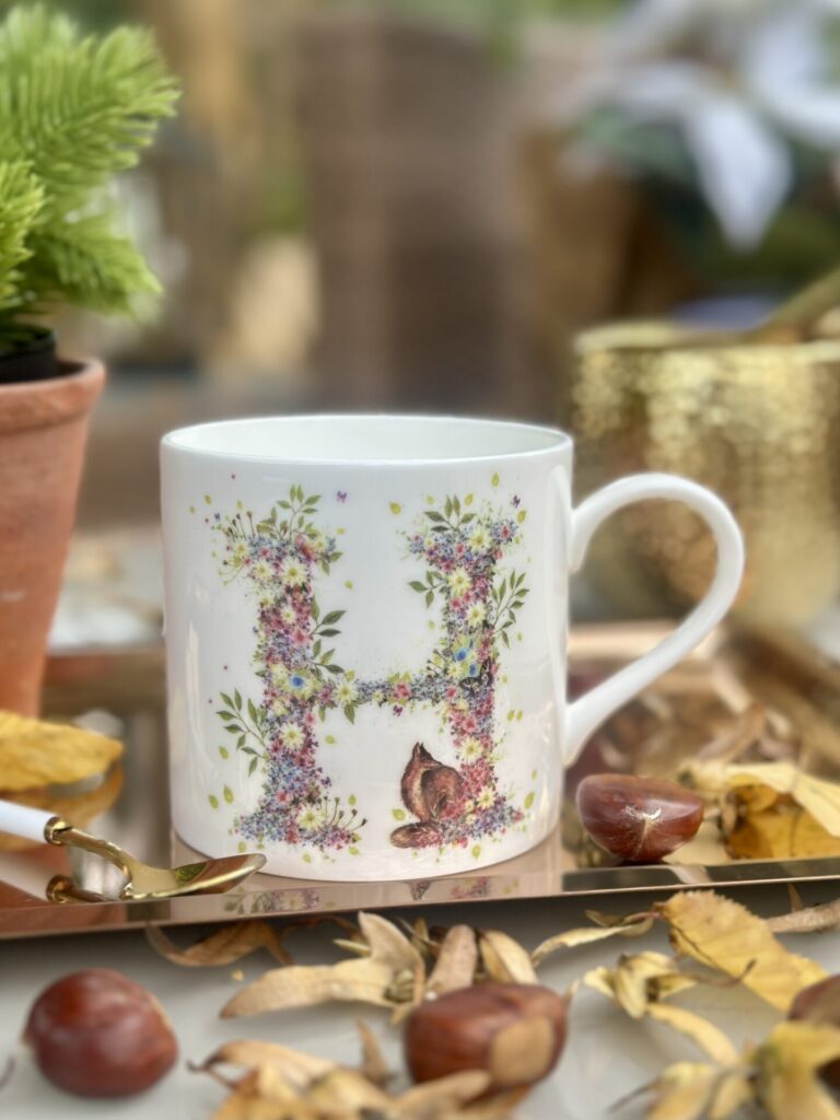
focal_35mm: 48
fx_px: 1553
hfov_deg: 30.3
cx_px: 420
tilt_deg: -11.5
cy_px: 560
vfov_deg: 39.7
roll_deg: +0.9
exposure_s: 1/1242
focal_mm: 6.86
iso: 80
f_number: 1.78
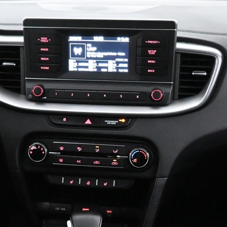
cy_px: 206
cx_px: 92
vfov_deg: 23.0
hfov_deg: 23.6
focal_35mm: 73
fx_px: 542
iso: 9000
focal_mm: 16
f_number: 3.5
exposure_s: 1/60
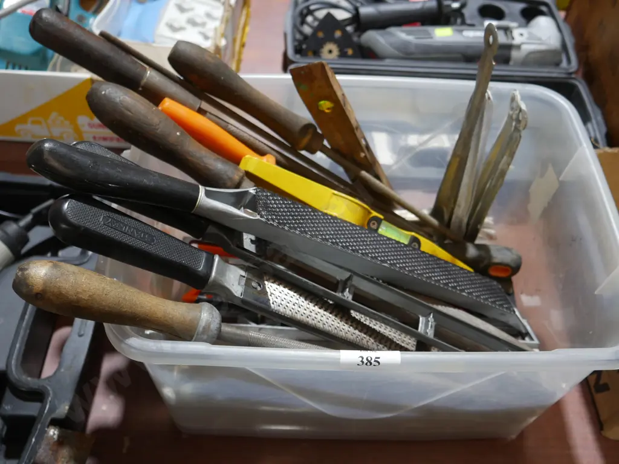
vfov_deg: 41.8
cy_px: 232
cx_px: 310
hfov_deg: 54.0
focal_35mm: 34
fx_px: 608
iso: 500
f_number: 4
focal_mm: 17
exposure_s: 1/60
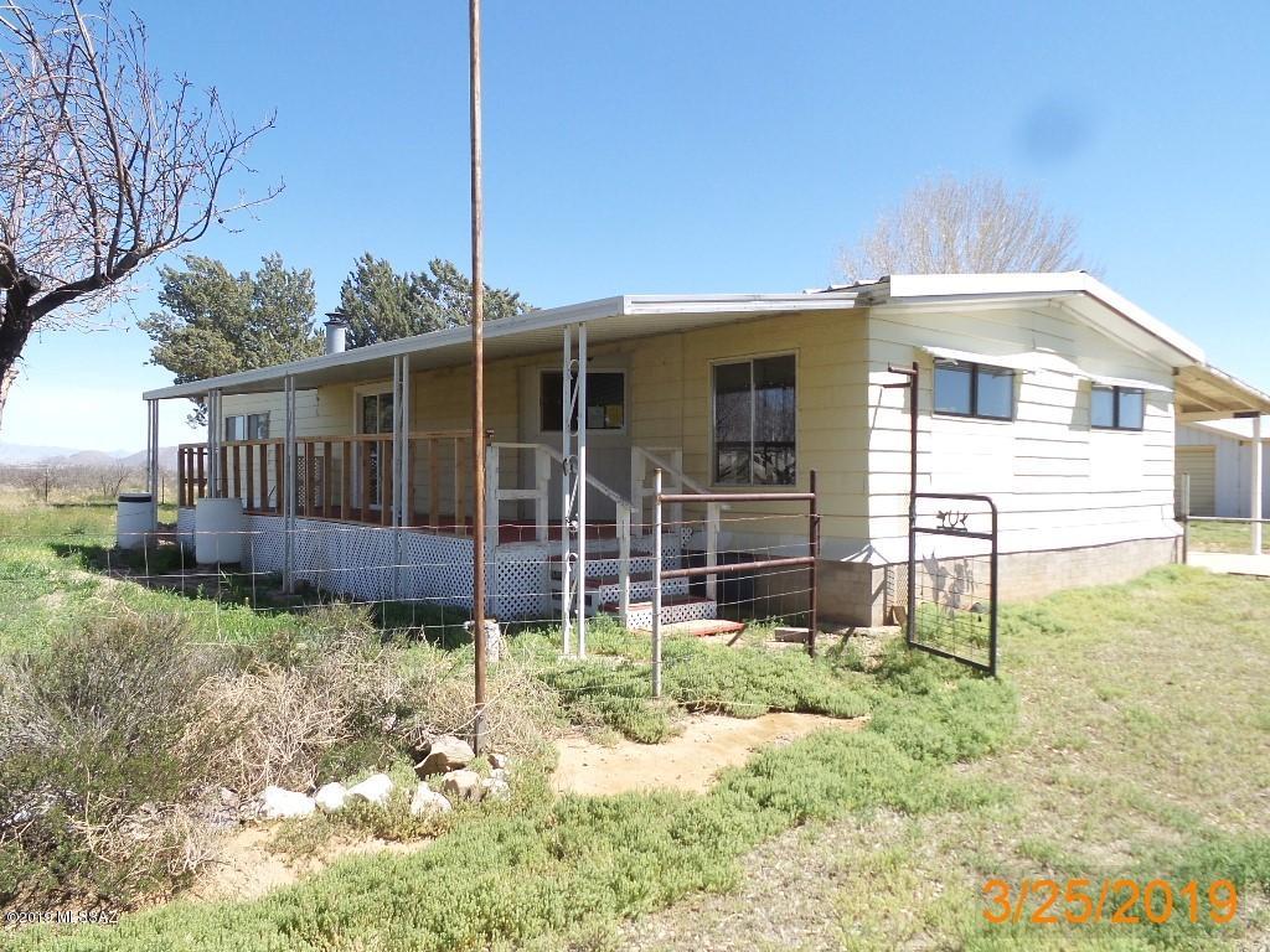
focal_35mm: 28
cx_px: 635
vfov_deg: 49.7
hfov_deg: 63.4
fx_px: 1027
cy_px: 476
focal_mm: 5
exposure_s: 1/800
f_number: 3.7
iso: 100
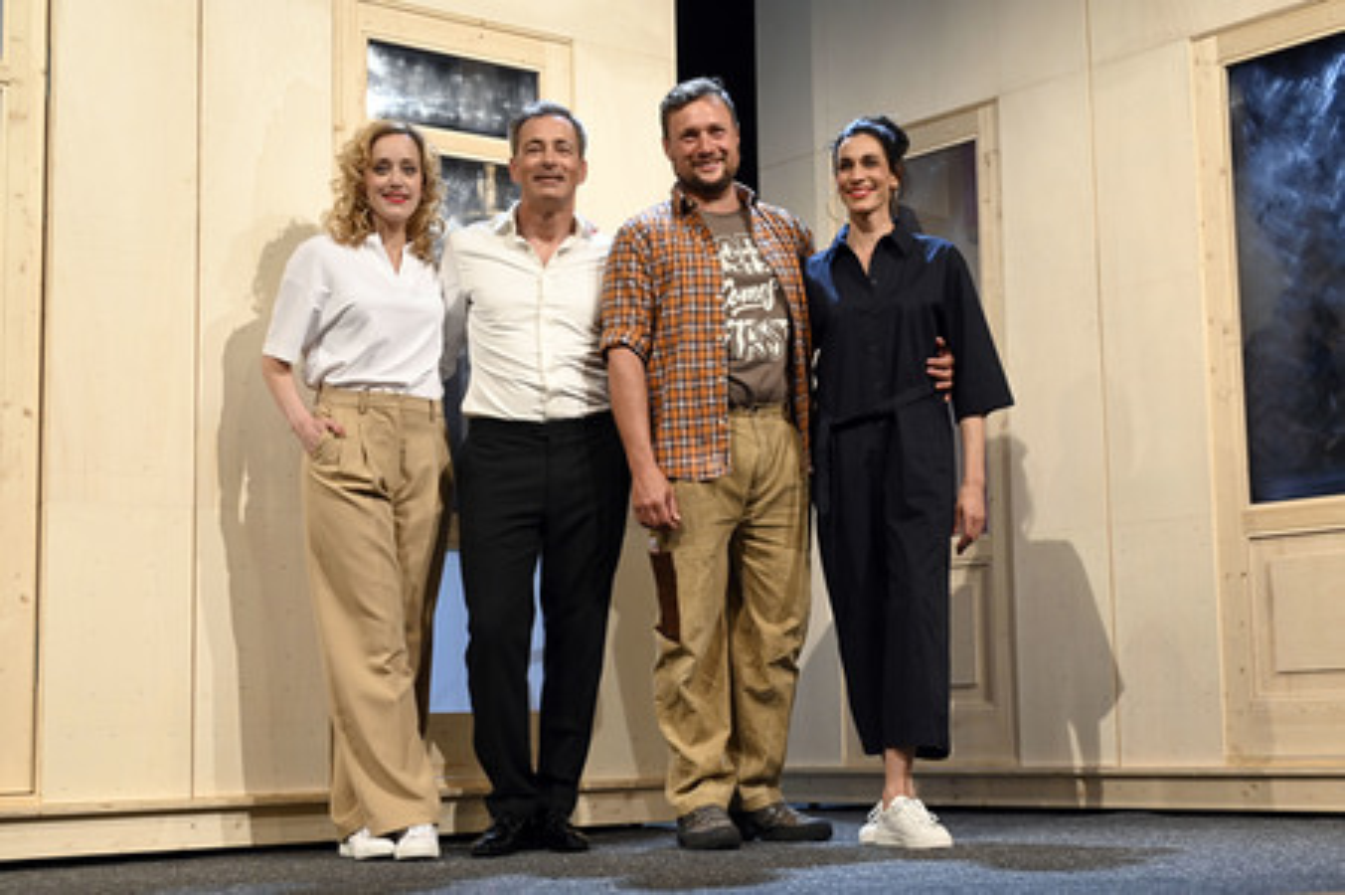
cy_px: 448
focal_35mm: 41
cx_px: 672
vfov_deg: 32.6
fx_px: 1531
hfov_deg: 47.4
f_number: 6.3
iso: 1250
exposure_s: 1/125
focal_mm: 41
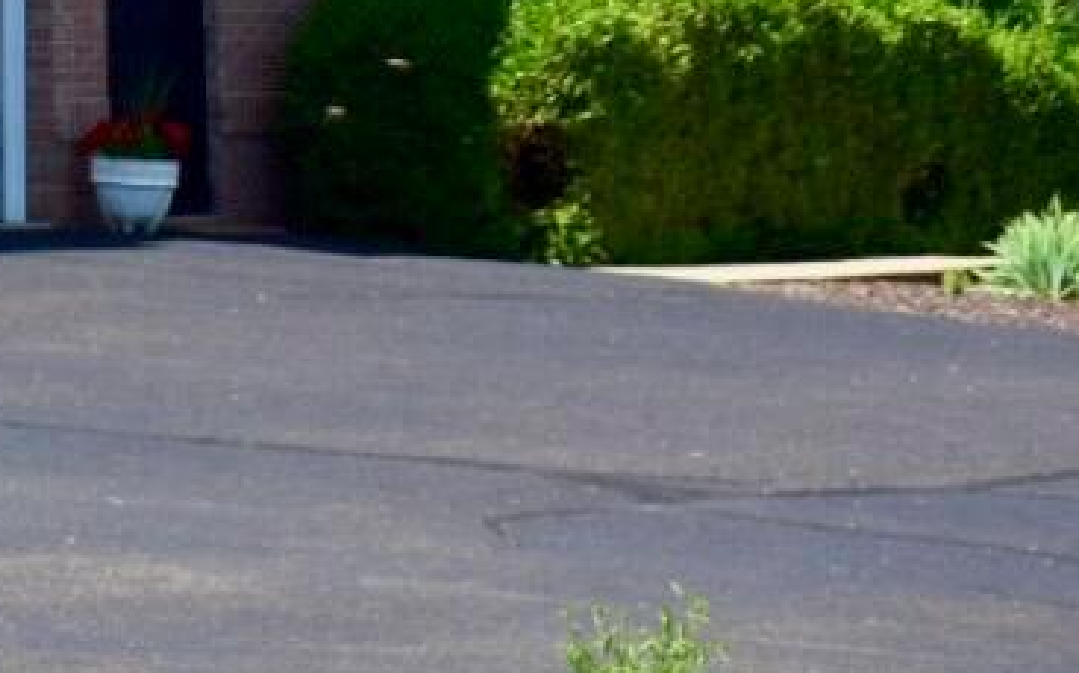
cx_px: -1097
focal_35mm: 216
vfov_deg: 6.0
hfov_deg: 9.1
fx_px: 6349
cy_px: -359
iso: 100
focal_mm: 32
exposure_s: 1/500
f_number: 5
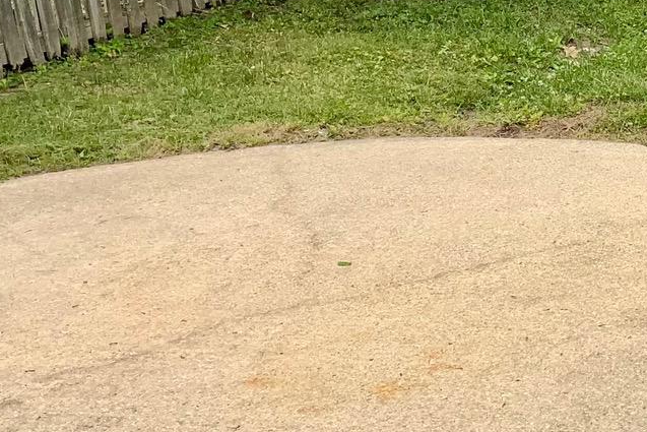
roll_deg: +2.3
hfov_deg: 20.2
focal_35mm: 97
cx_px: 691
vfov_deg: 14.1
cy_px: 147
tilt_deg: -14.2
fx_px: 1744
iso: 16
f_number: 1.8
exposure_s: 1/829
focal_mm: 3
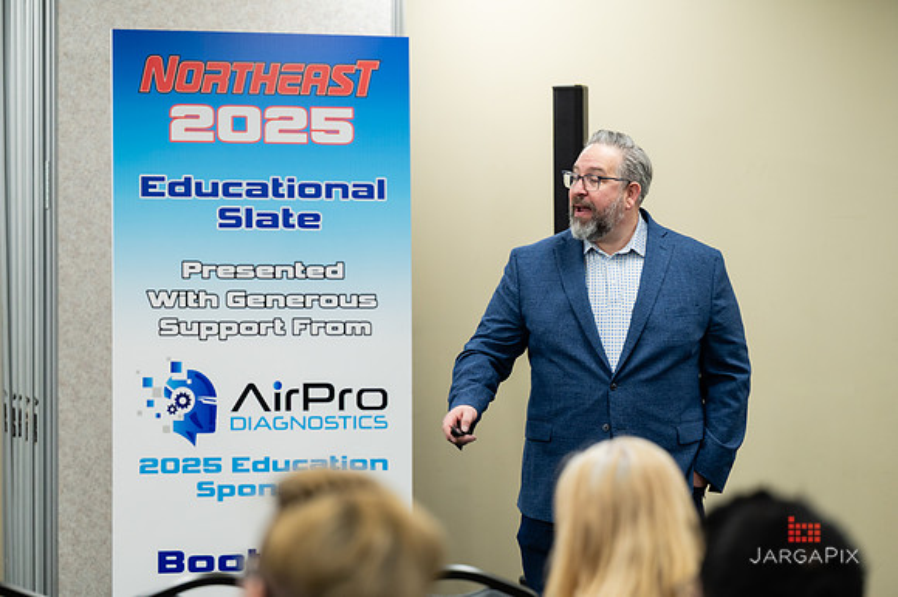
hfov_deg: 17.6
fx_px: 2896
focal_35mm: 116
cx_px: 425
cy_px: 283
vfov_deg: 11.8
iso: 1000
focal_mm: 110
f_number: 3.2
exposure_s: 1/200
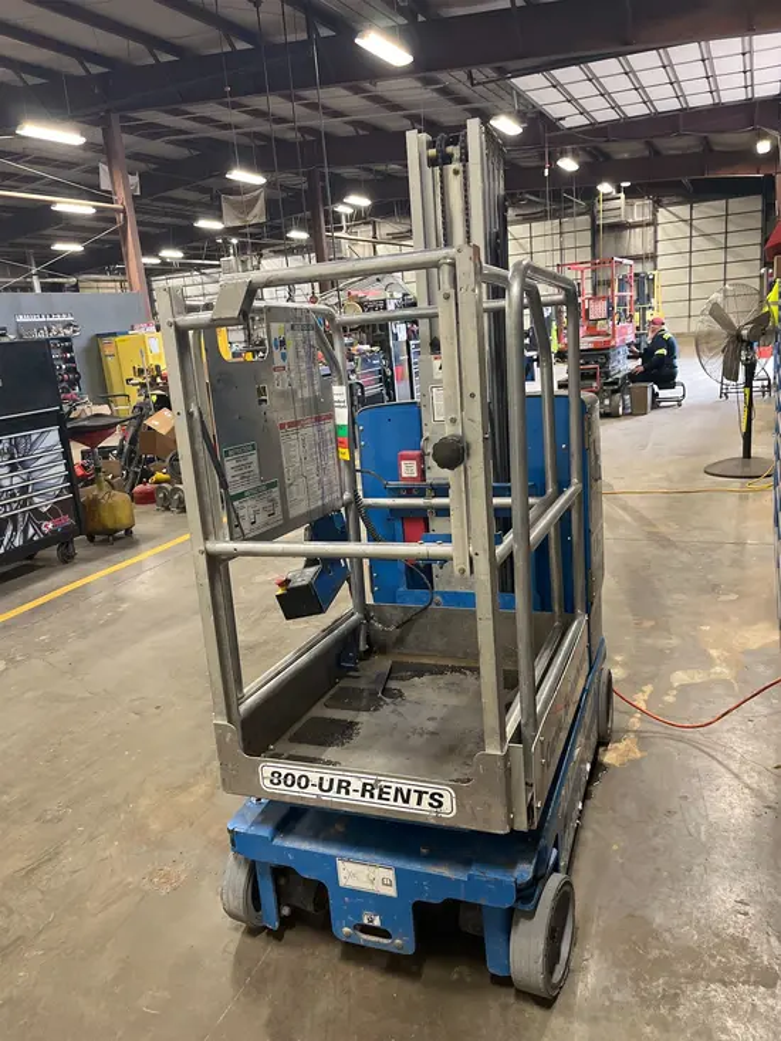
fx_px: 782
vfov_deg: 67.3
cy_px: 520
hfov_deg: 53.1
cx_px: 390
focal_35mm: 26
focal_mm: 5.1
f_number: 1.6
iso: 160
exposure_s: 1/60
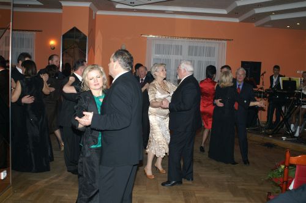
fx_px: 306
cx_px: 153
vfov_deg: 36.8
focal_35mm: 36
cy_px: 102
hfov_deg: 53.2
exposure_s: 1/60
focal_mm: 24
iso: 200
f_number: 5.6
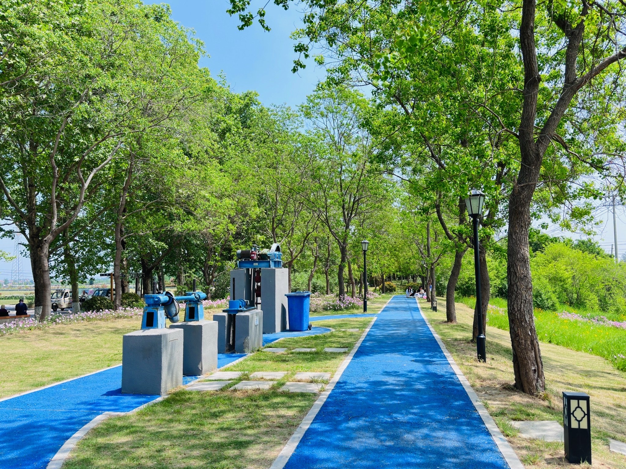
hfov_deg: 60.0
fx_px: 543
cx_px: 313
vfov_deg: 46.8
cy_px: 234
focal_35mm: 30
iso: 80
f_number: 1.78
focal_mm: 6.86
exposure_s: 1/1890
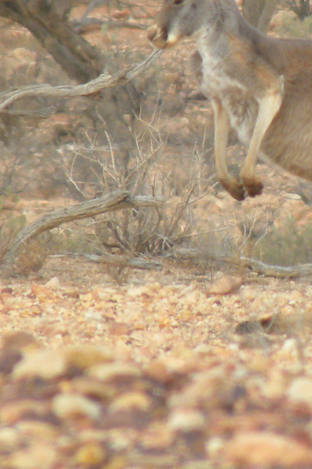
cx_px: 305
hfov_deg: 0.6
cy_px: 143
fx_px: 28008
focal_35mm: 2154
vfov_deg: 1.0
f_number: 5
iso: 86
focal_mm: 110.4
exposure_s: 1/170
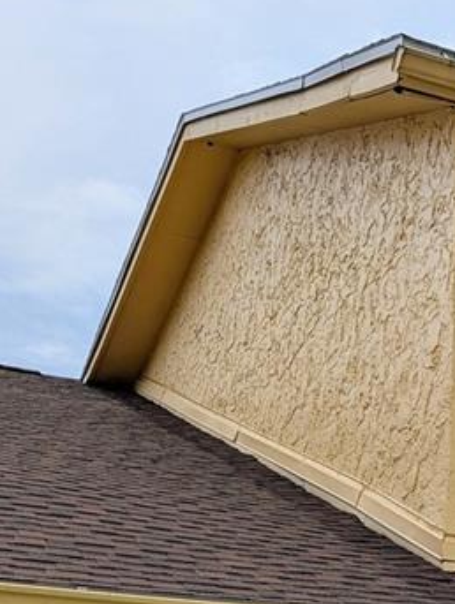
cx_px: 653
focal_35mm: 84
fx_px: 1469
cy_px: 511
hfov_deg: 16.3
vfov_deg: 22.8
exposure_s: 1/2336
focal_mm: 6.9
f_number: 1.68
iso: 22
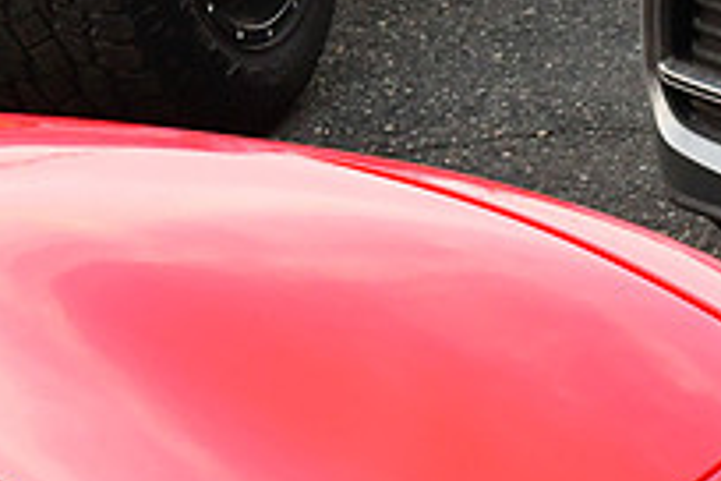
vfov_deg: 5.9
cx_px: 85
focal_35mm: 233
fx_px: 4666
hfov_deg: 8.8
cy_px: -175
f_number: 11
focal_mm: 55
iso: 5600
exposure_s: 1/100
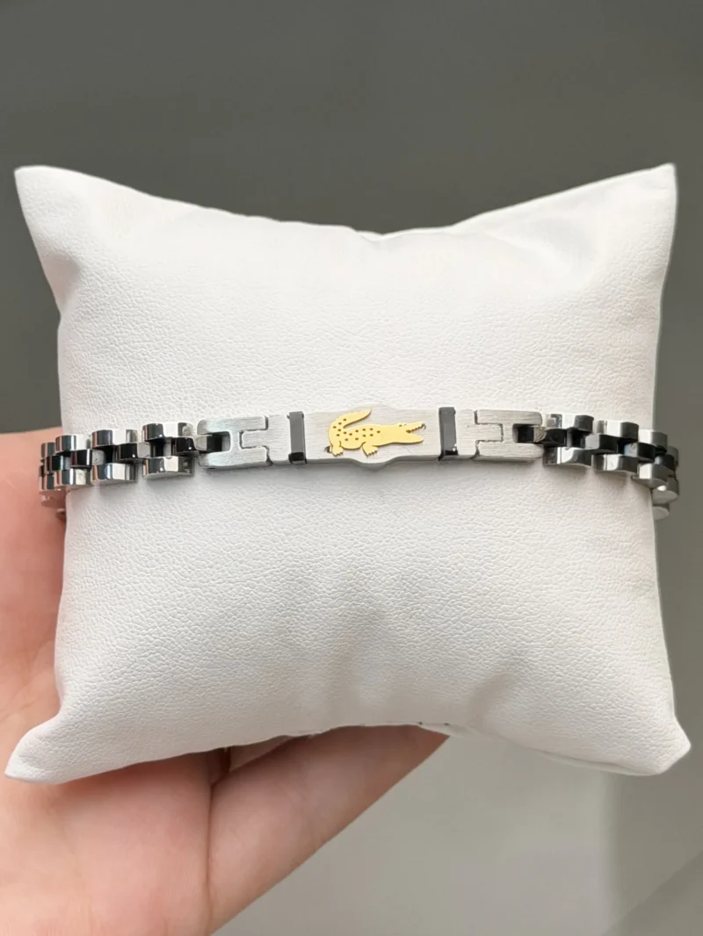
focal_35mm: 48
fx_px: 1299
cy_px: 468
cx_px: 352
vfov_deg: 39.6
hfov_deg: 30.3
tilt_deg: -76.6
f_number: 1.78
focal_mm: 6.76
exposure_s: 1/786
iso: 80
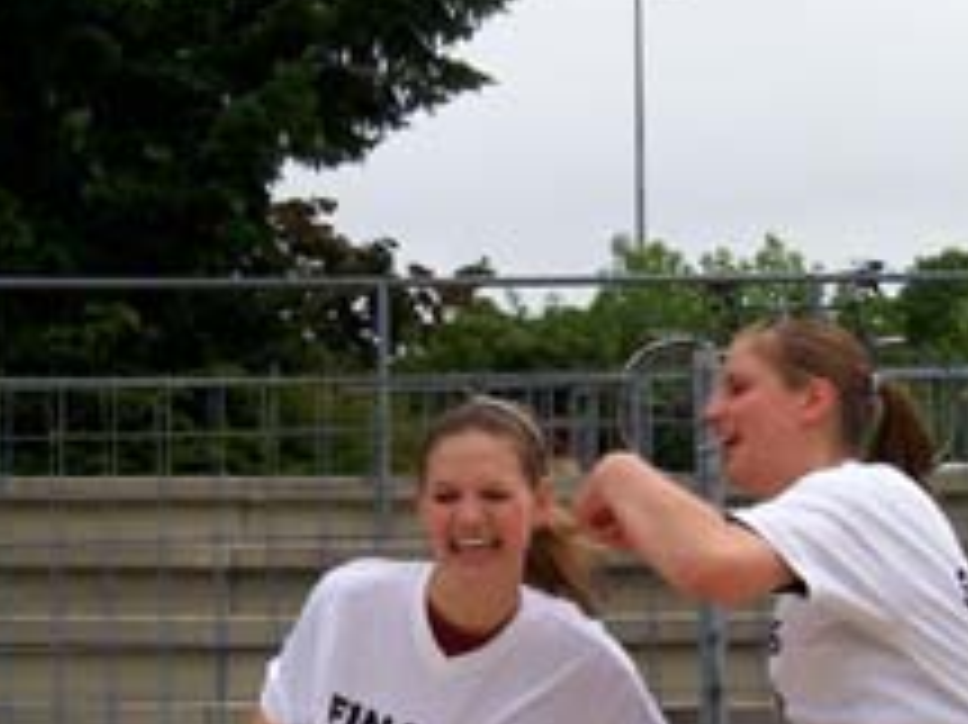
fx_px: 2459
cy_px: 445
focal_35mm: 88
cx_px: 522
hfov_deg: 22.3
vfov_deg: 16.7
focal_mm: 7
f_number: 5.6
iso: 80
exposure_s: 1/542
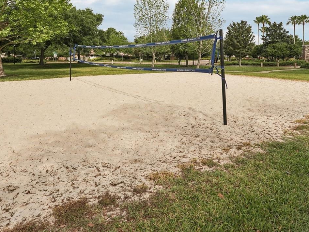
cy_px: 58
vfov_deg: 49.6
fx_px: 239
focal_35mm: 27
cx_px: 160
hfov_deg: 65.7
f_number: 8
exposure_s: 1/1250
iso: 400
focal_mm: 16.5
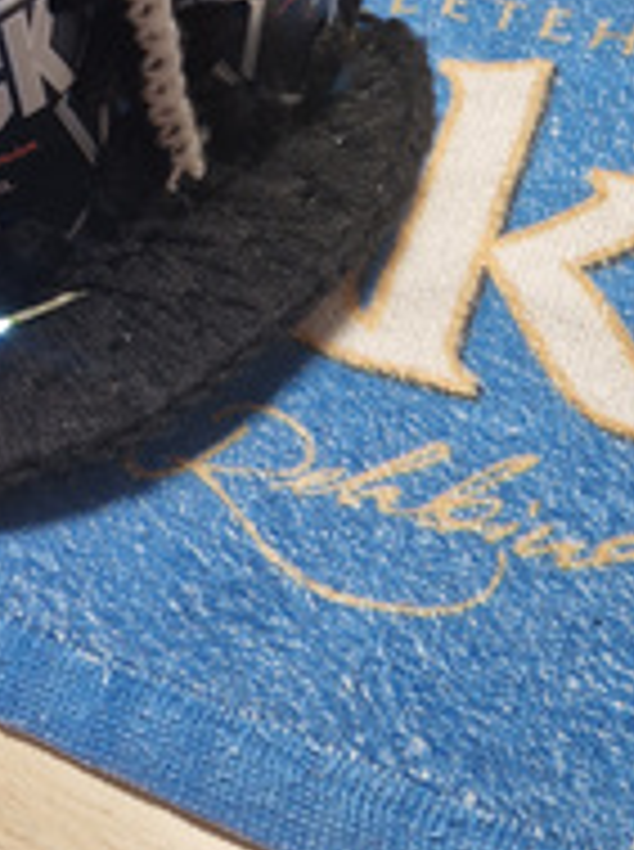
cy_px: 315
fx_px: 1495
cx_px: -92
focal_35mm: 61
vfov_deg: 31.6
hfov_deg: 22.4
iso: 200
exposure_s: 1/50
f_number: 1.8
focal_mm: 5.4
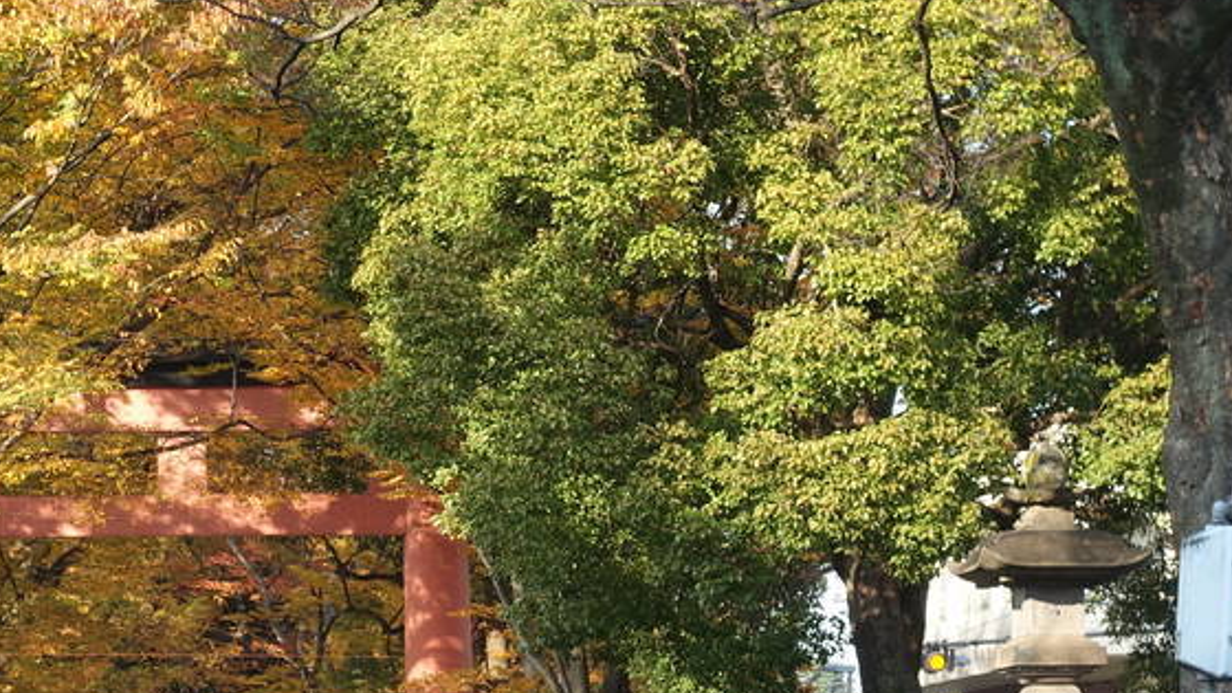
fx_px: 4769
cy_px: 689
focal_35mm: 146
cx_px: 0
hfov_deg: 14.5
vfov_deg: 8.3
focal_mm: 23.73
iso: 125
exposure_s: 1/80
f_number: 5.6
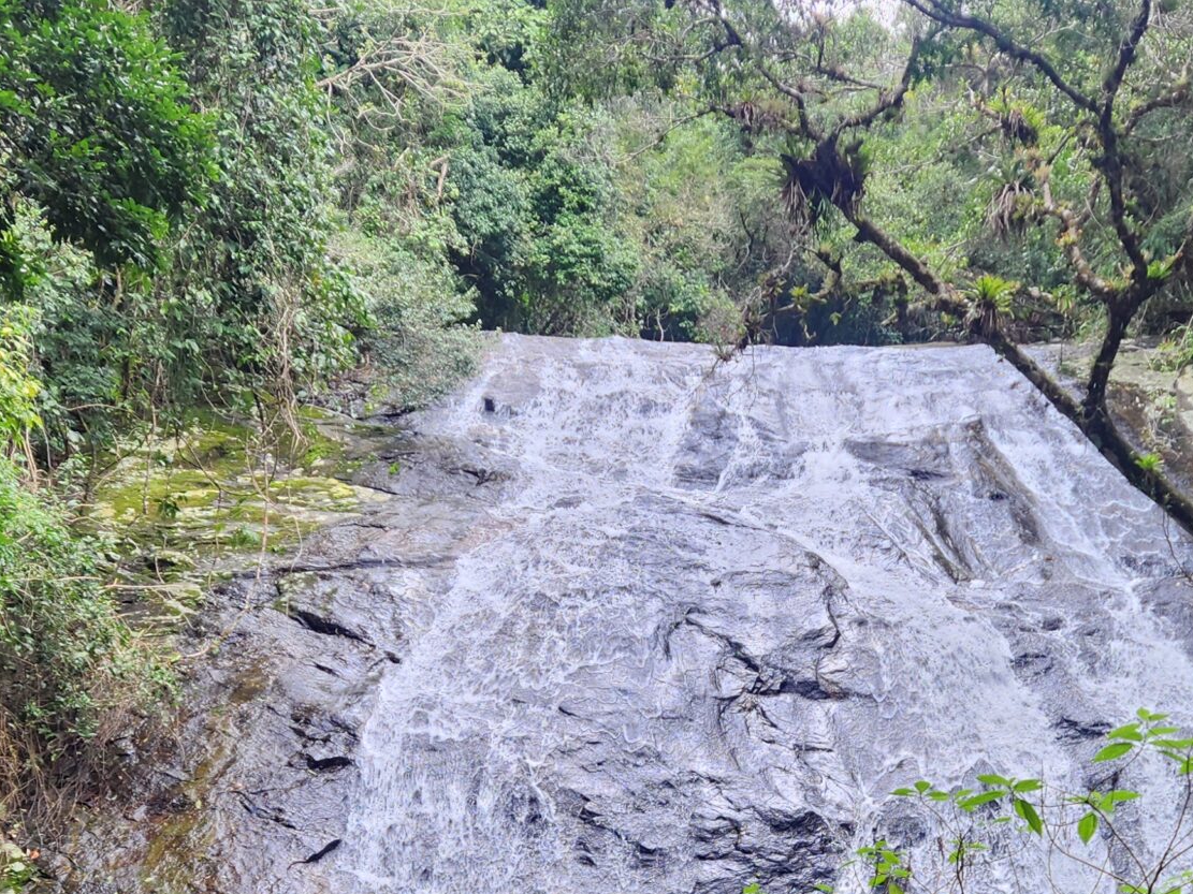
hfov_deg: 35.8
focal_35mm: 53
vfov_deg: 26.2
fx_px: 1826
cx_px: 786
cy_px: 875
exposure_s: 1/180
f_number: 1.8
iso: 40
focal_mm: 5.4
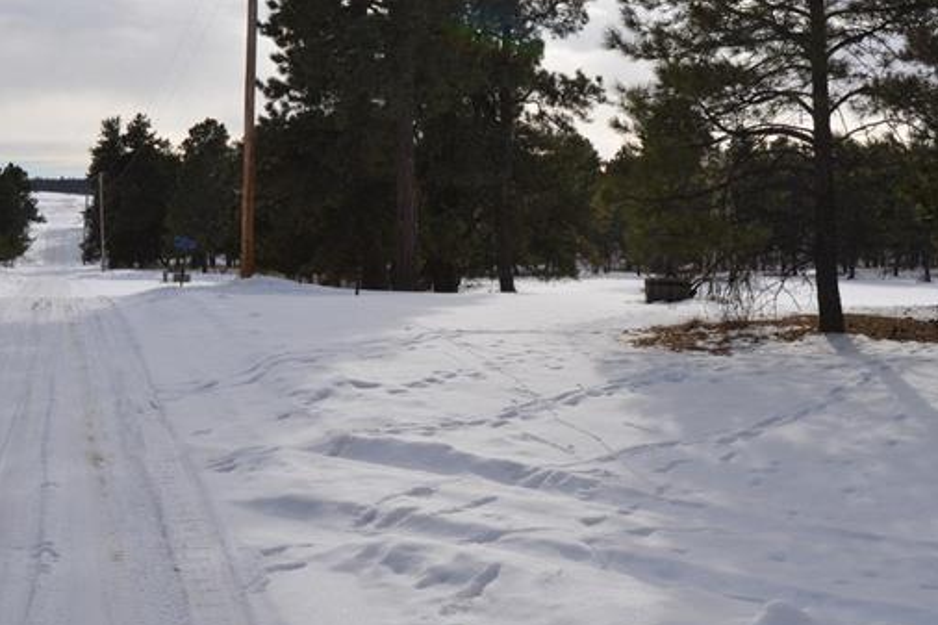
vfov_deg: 25.5
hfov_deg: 37.5
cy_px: 272
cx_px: 501
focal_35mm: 53
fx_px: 1380
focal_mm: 28
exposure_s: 1/250
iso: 400
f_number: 18
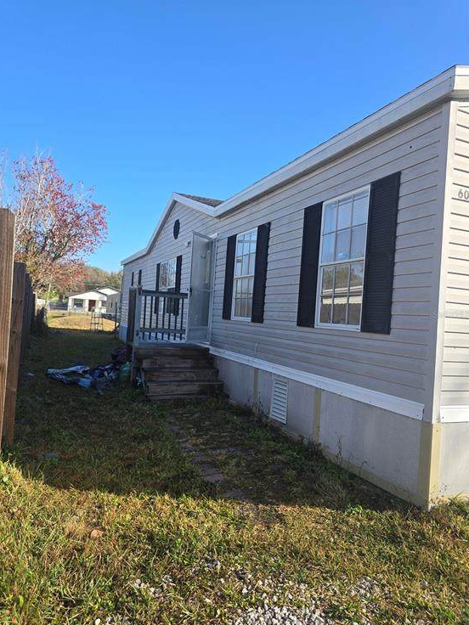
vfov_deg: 71.6
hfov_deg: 56.8
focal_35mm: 24
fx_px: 434
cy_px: 314
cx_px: 227
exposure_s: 1/356
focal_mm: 6.3
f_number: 1.7
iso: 12
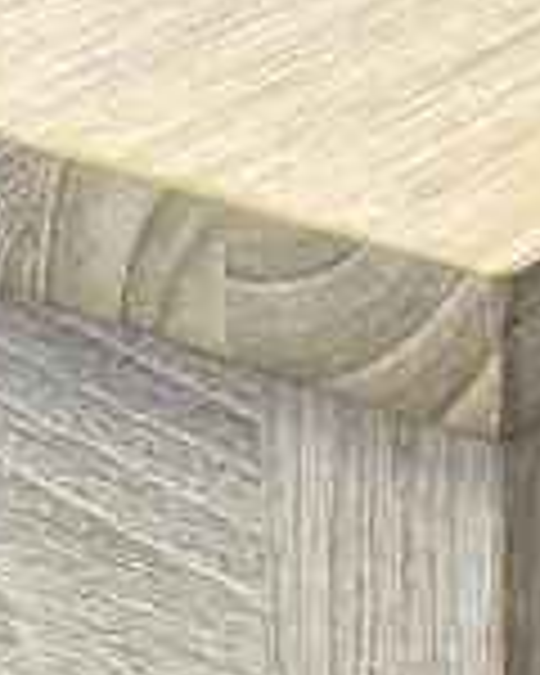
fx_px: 3196
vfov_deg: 11.4
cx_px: 585
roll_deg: -1.4
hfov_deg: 9.6
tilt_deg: -37.3
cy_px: 1130
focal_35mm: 160
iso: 200
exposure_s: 1/100
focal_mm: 6.86
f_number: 1.78
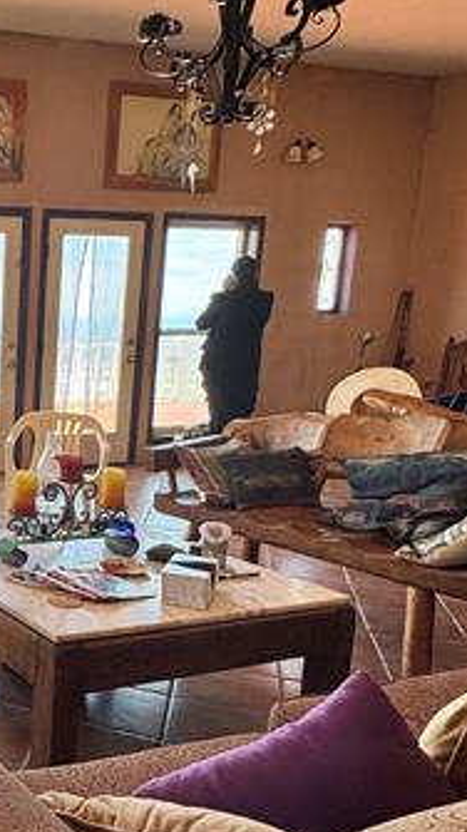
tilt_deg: -10.2
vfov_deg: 56.5
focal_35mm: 35
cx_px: -189
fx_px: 772
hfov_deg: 26.6
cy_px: 467
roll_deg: -0.1
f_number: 2.2
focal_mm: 2.22
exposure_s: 1/99
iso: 50
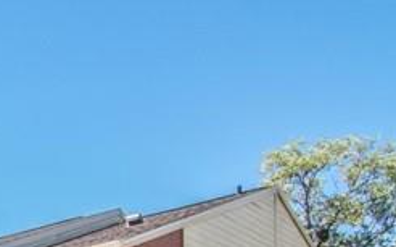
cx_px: -346
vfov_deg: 15.4
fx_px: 756
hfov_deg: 19.9
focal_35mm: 70
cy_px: 471
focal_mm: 11
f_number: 16
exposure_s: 1/200
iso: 640
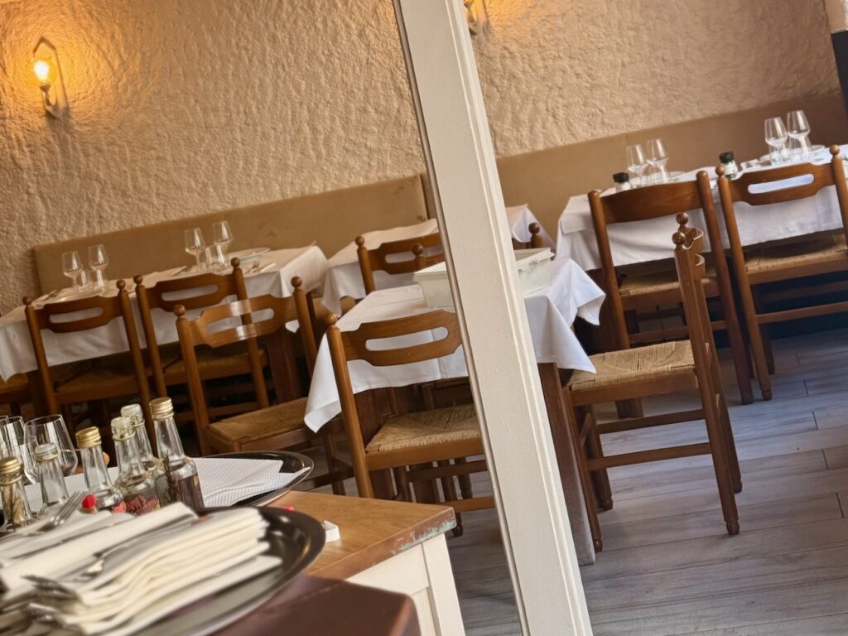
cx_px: 424
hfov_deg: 39.7
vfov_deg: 30.3
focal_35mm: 48
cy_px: 318
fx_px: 1176
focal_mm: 6.76
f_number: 1.78
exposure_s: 1/180
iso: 100
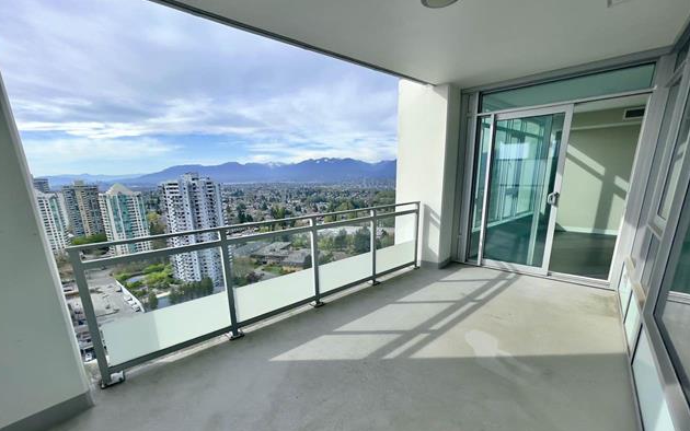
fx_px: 263
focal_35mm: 14
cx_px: 342
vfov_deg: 78.3
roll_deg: +1.2
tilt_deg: -13.9
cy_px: 244
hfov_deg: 105.3
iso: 25
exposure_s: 1/773
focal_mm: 1.54
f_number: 2.4
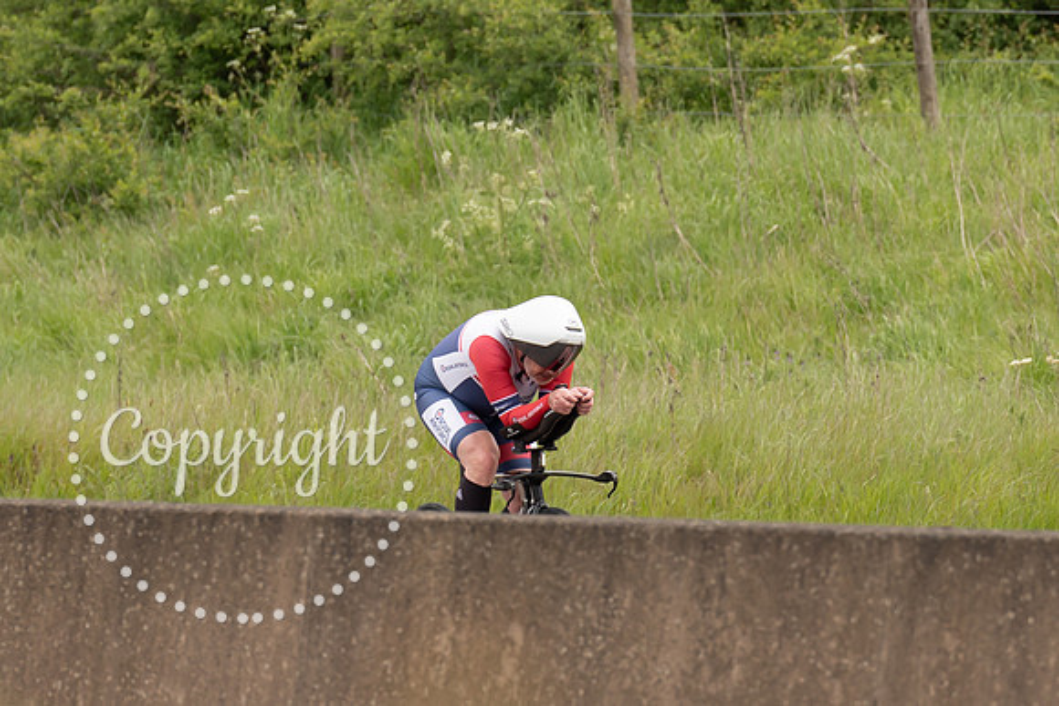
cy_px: 341
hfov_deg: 3.5
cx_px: 723
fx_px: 17112
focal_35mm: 582
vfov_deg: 2.4
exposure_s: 1/1000
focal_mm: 200
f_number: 4
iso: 250
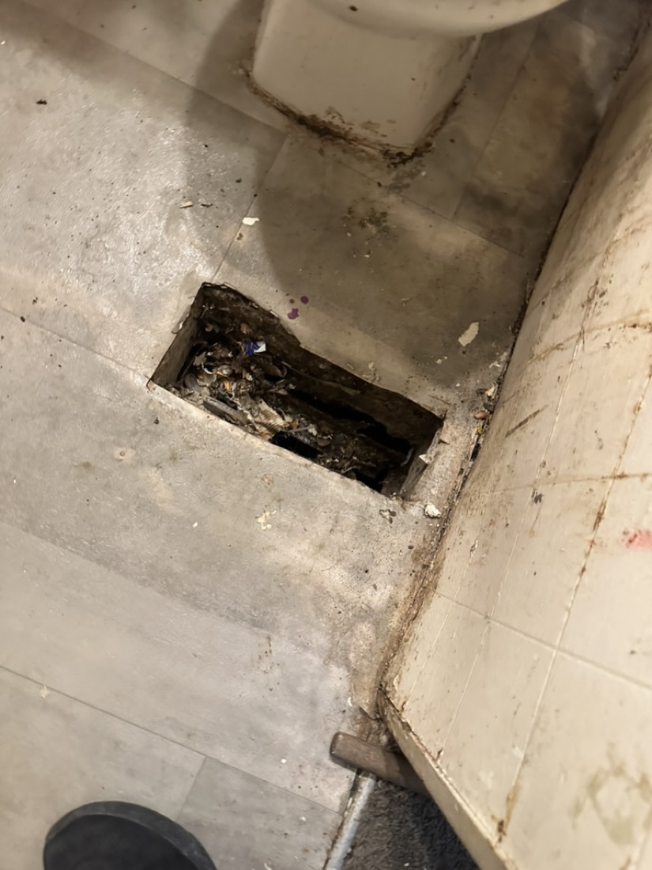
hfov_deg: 56.8
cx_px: 326
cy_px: 435
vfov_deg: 71.6
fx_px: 603
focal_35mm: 24
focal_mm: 6.86
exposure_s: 1/60
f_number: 1.78
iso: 800
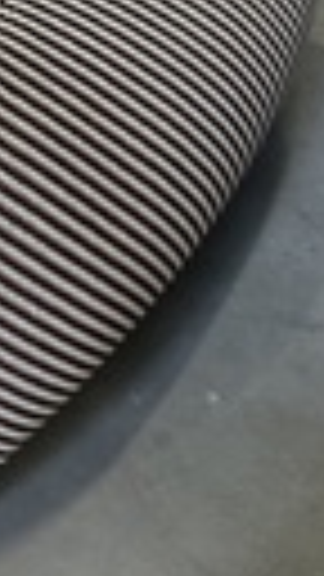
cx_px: -279
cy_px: -2
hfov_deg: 13.9
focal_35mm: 76
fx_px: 1161
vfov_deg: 26.4
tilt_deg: -32.3
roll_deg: +0.5
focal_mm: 6.86
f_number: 1.78
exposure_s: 1/50
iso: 250
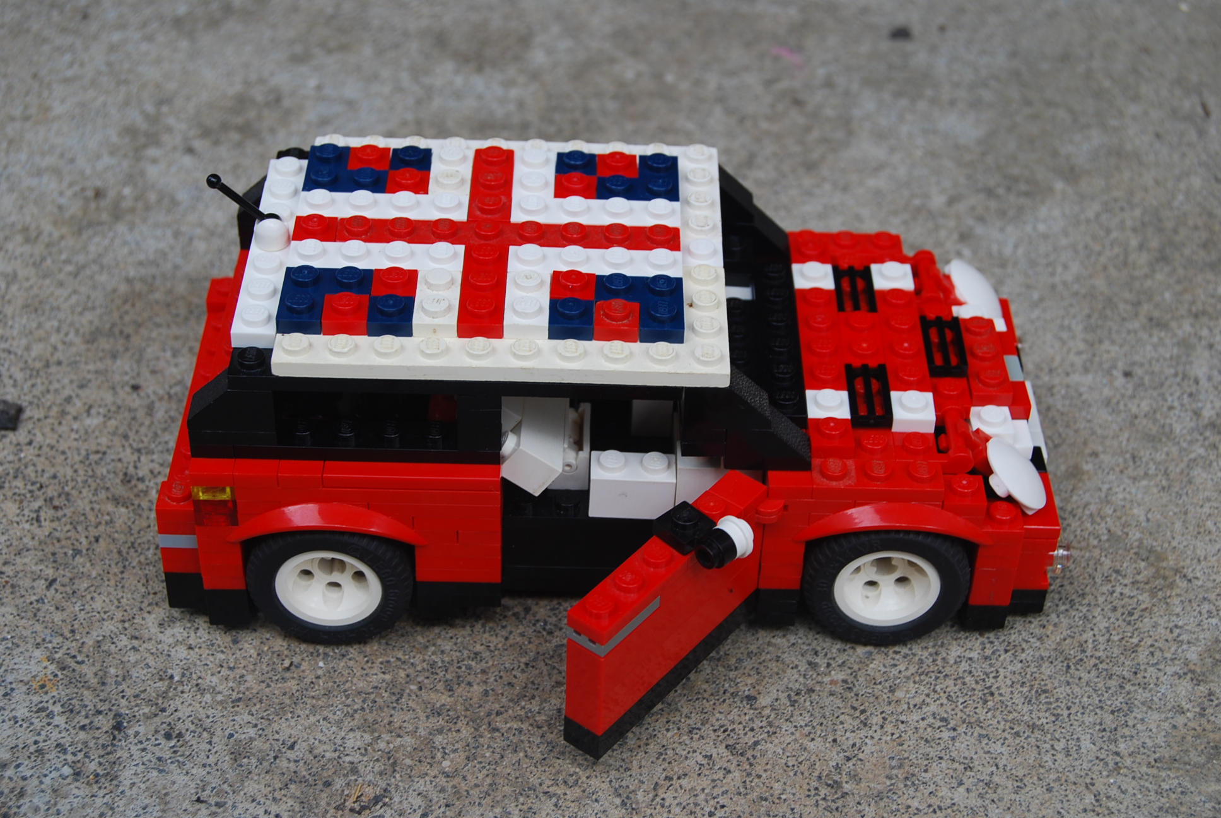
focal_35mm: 63
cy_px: 409
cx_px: 610
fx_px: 2139
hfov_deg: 31.9
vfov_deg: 21.6
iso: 100
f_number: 8
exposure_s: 1/60
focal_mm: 42
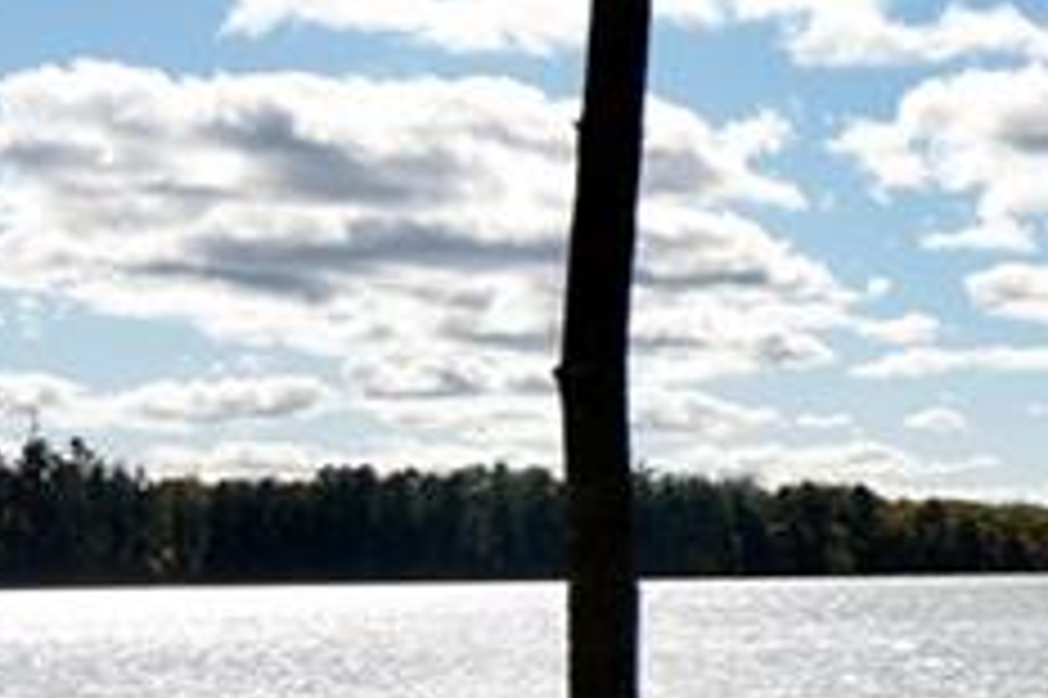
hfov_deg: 21.7
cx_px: 1552
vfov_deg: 17.2
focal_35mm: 79
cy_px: 522
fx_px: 2298
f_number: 5.6
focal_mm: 12
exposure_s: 1/1250
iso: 100
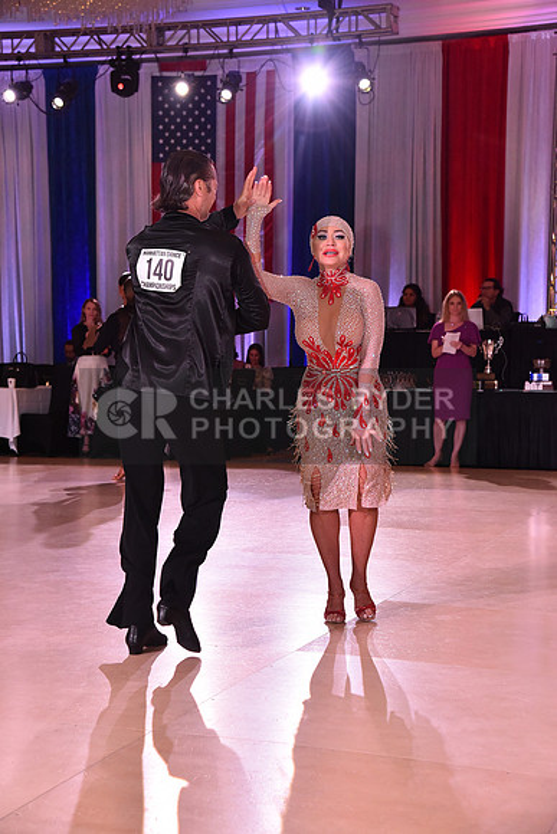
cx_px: 278
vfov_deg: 31.0
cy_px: 417
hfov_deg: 20.9
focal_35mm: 65
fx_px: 1508
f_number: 7.1
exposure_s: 1/320
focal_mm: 65
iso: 2500
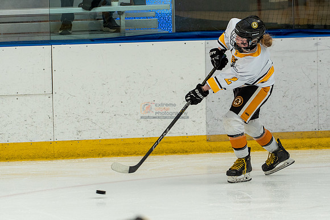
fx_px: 2929
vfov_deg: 4.3
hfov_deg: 6.4
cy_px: 128
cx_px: 230
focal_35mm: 320
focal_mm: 150
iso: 800
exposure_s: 1/1600
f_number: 3.5
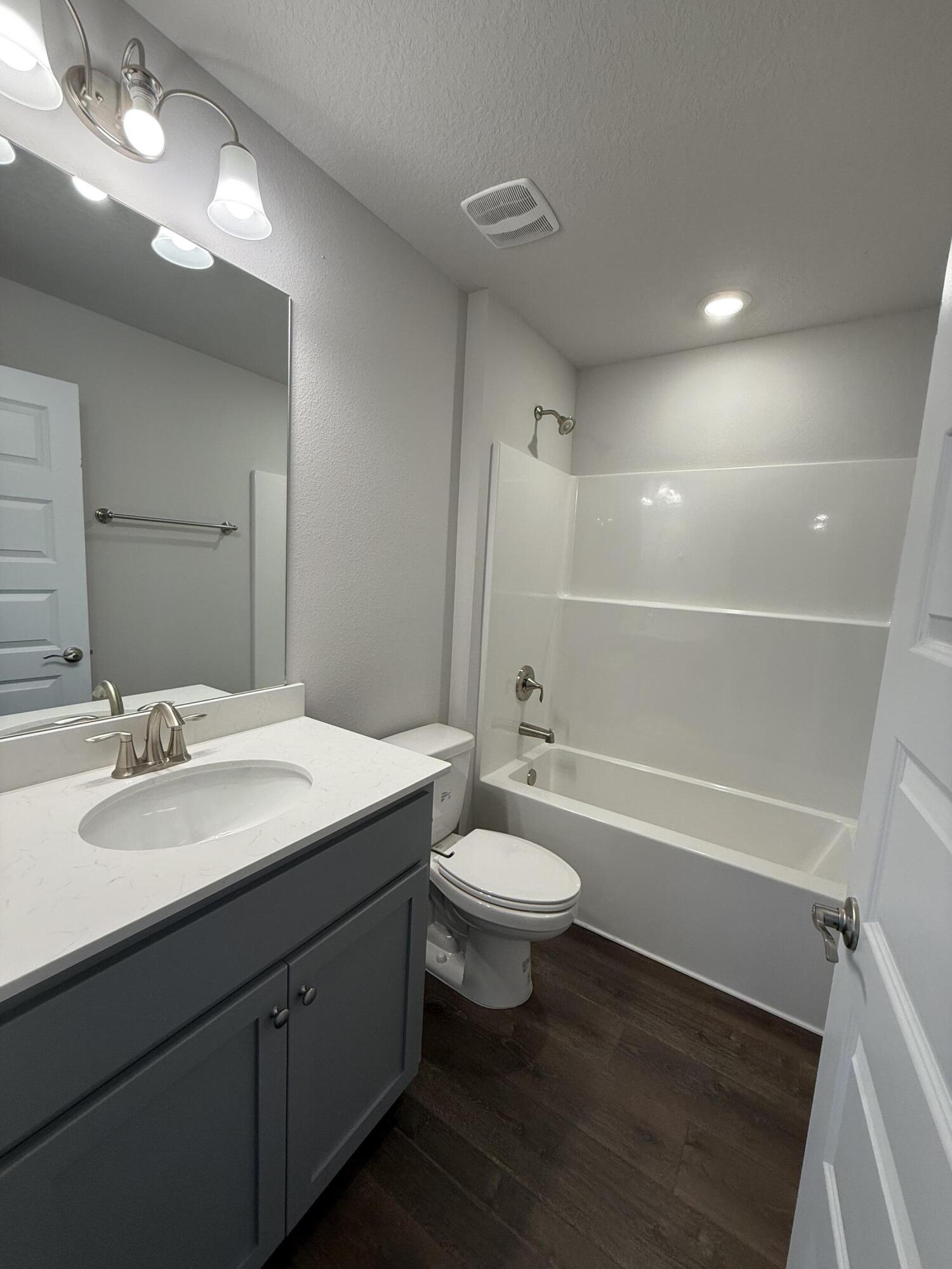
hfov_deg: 85.7
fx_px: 513
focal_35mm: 14
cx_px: 476
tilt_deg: -6.9
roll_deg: -2.8
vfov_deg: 102.1
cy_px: 634
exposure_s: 1/120
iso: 160
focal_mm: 2.22
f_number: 2.2
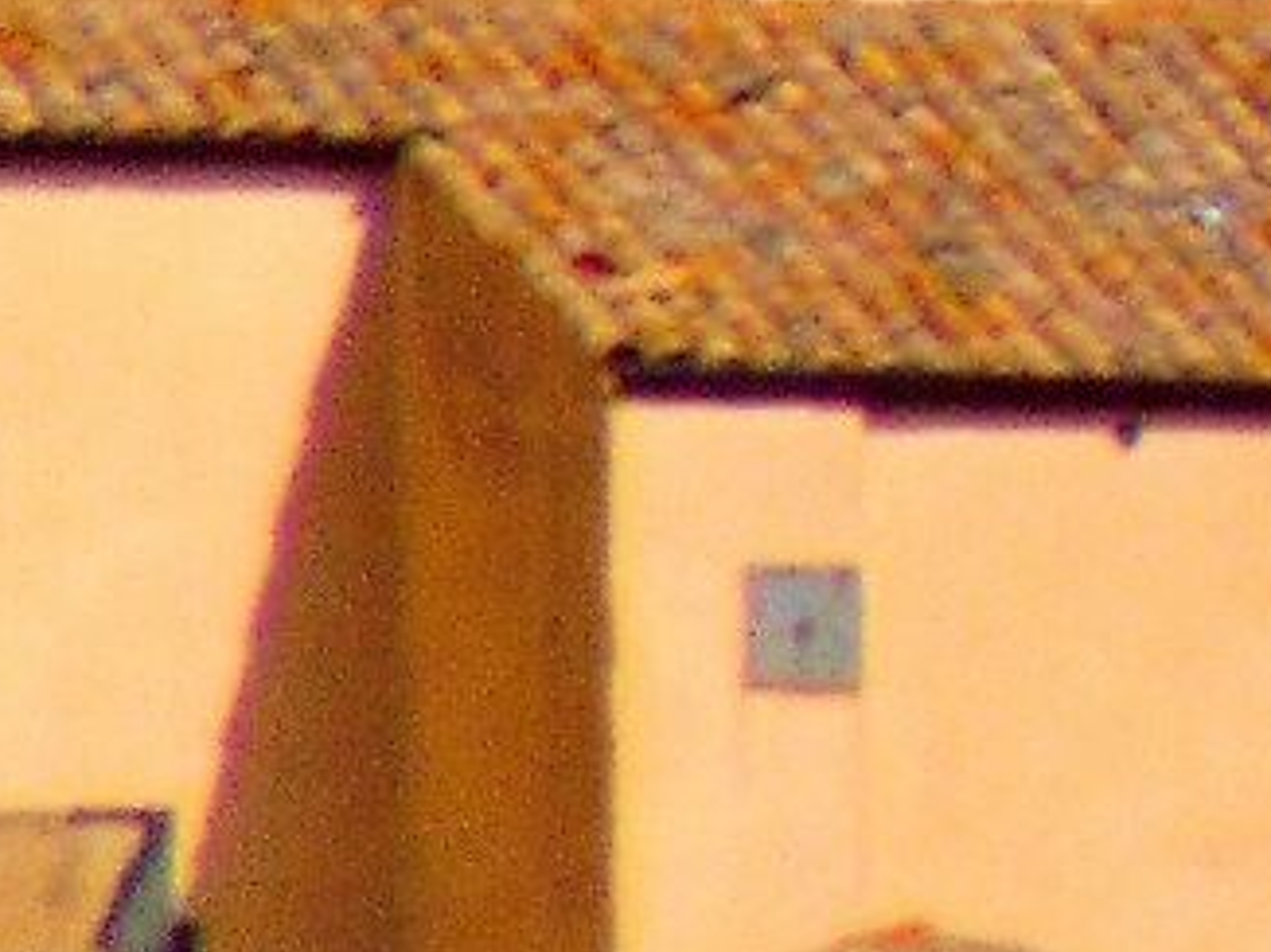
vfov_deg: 0.3
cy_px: -1272
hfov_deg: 0.4
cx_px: 4386
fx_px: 193137
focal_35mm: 5264
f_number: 13.2
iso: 80
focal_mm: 128
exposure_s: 1/250
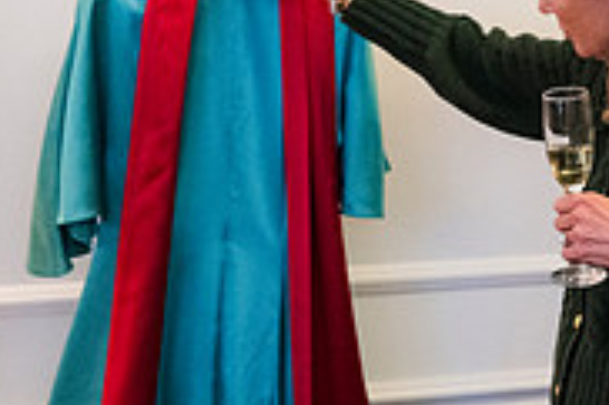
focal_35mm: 118
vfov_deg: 11.6
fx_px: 1994
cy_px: 216
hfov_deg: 15.8
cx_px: 950
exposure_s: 1/125
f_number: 3.2
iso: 4500
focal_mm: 37
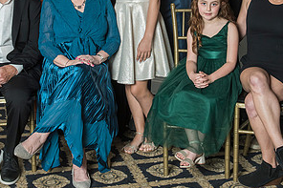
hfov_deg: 25.7
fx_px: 621
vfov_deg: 17.0
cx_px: 146
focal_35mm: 79
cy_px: 10
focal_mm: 38
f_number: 7.1
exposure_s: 1/125
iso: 1000
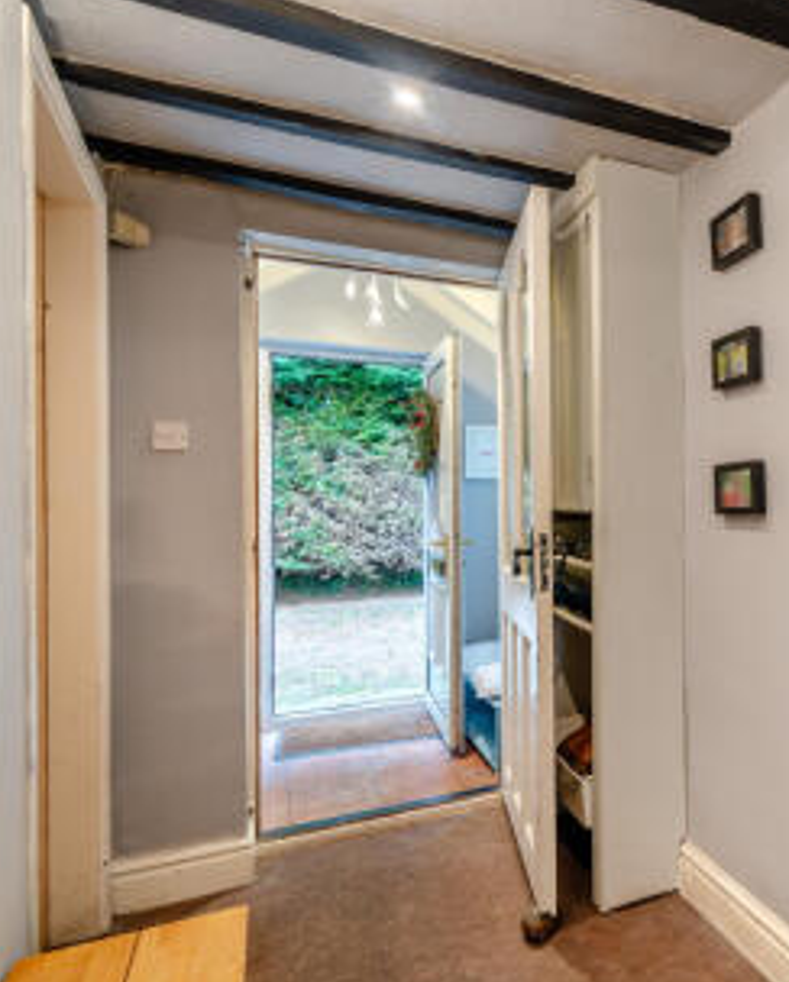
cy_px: 502
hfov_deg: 58.0
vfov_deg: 75.0
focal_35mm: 22
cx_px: 640
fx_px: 641
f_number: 8
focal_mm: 10
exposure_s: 1/6
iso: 100
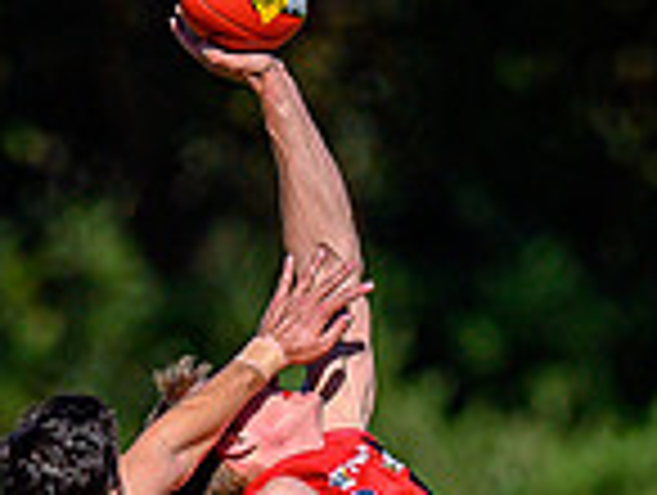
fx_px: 52451
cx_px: 419
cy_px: 892
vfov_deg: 0.5
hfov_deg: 0.7
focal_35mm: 2759
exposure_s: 1/2500
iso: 160
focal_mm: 500
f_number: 4
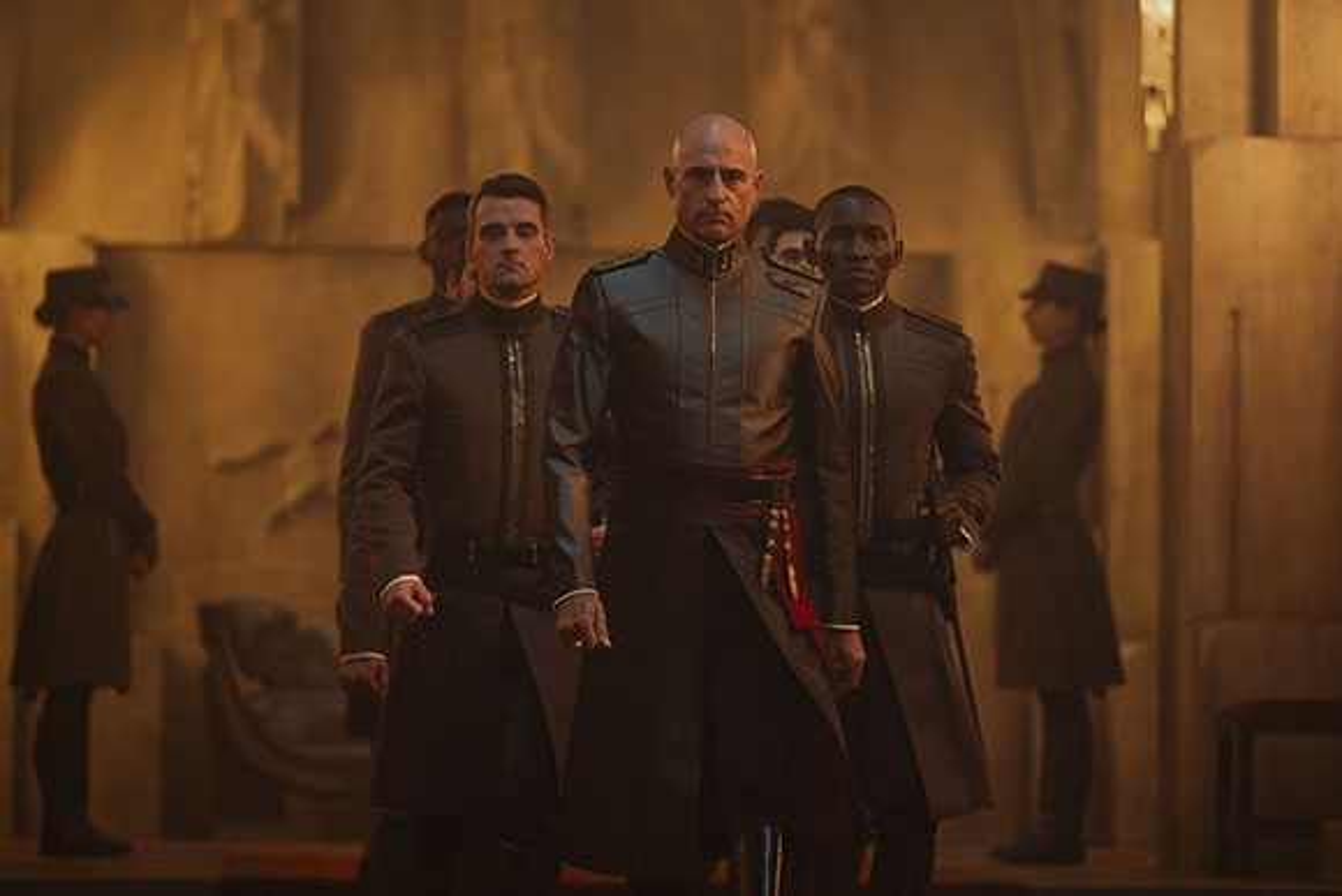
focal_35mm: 200
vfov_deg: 6.9
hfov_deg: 10.3
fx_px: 7457
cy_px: 448
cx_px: 671
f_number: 2.8
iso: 3200
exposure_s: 1/250
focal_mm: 200
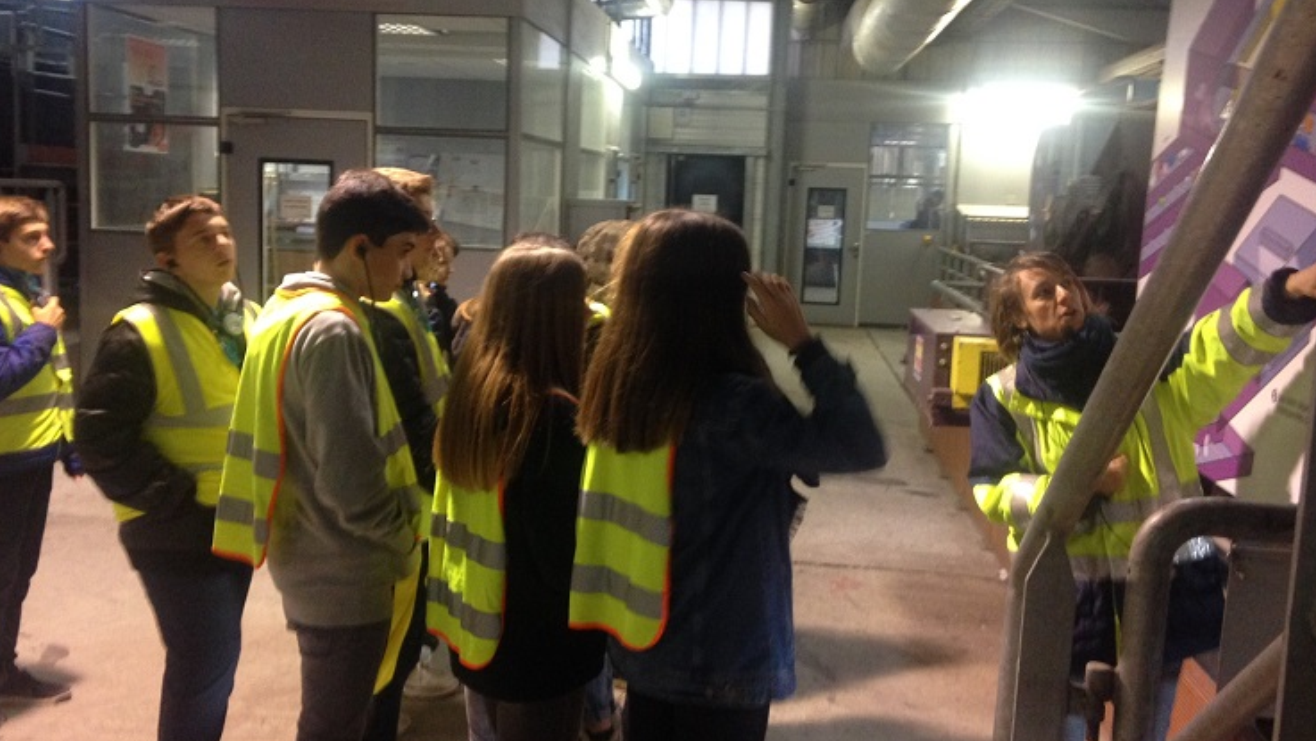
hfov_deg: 51.6
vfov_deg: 30.4
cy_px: 325
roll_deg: -3.7
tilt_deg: -7.3
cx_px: 627
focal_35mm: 39
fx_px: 1361
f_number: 2.4
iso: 250
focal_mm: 4.12
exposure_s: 1/20
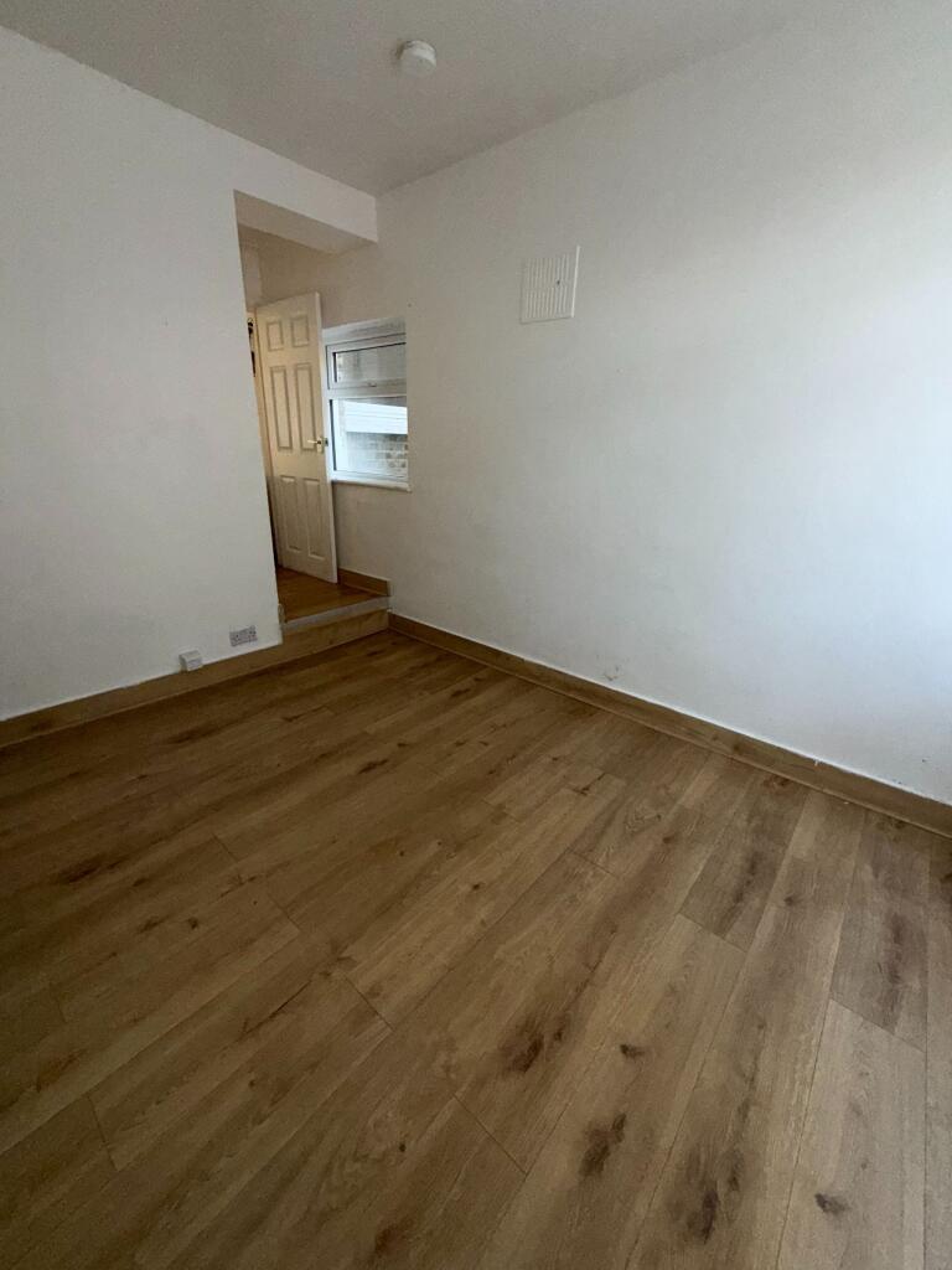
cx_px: 476
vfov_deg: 102.1
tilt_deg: -20.4
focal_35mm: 14
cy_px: 635
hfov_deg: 85.7
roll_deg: -2.7
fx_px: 513
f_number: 2.2
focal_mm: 2.22
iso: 160
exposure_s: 1/93
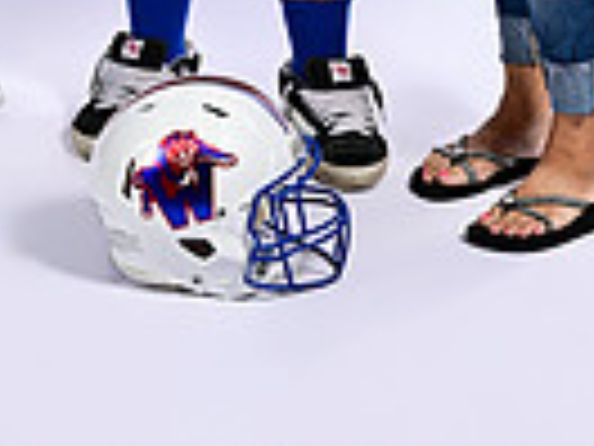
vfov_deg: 8.1
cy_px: -563
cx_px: 171
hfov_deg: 11.5
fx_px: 2934
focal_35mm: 171
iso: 160
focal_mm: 52
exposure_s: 1/200
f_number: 6.3
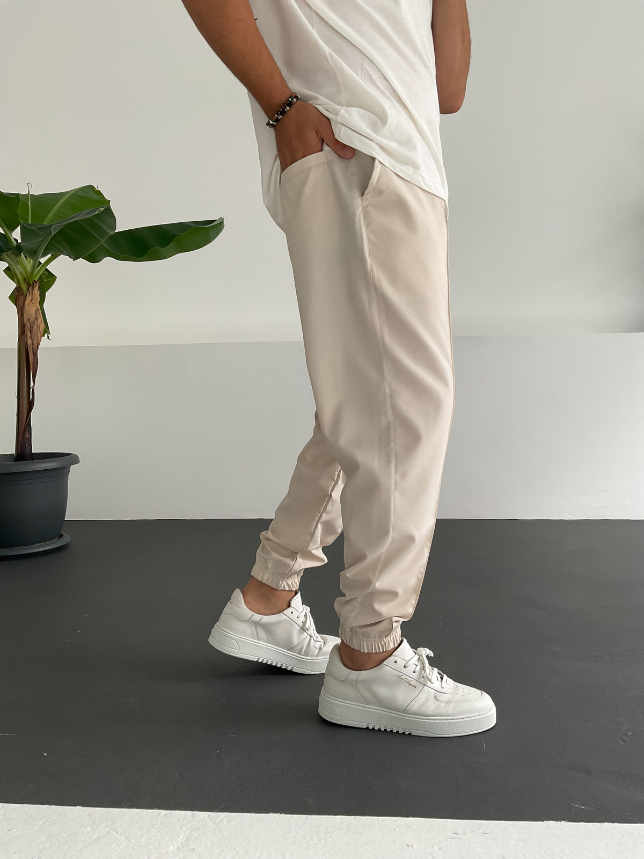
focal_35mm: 29
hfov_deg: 48.2
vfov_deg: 61.7
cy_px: 430
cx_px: 322
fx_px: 719
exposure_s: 1/120
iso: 40
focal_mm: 3
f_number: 1.8
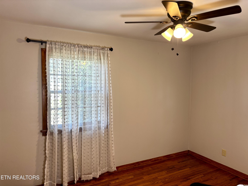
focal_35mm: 26
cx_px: 124
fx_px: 186
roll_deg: -0.5
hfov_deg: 67.3
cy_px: 93
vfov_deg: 53.1
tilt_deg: -3.5
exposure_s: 1/120
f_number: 1.6
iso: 125
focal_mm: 5.96
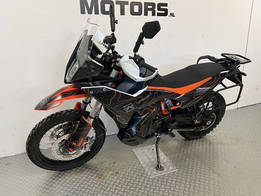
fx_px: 196
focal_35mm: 26
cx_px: 130
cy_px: 98
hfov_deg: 67.3
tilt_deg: -18.2
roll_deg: +0.4
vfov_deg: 53.1
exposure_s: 1/50
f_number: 1.6
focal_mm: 5.1
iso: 100
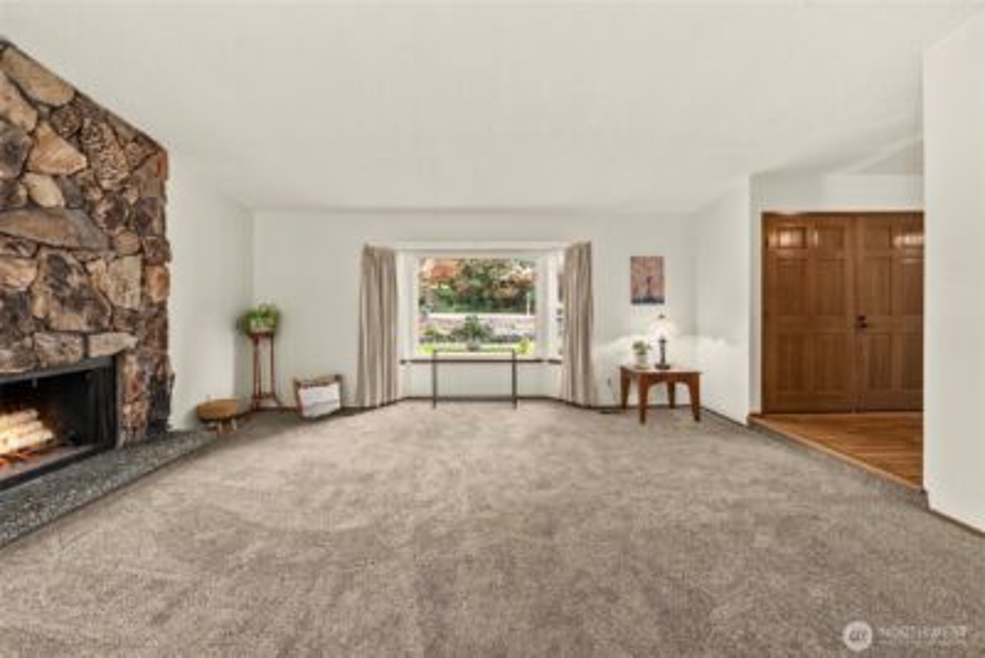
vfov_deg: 90.1
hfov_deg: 112.6
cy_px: 329
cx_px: 492
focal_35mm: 12
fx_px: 328
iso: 1000
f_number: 7.1
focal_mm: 12
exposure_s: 1/3
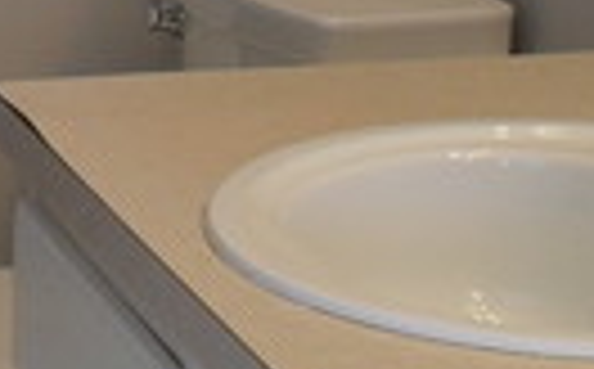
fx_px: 2909
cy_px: -99
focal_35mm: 180
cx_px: -176
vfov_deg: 7.2
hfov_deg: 11.4
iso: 100
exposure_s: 1/45
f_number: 3.2
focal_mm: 6.3
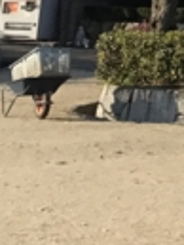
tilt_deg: +13.5
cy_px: -275
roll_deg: -1.8
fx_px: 1231
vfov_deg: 10.3
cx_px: 556
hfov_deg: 7.5
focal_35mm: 174
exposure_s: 1/2083
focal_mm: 3.99
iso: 20
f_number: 1.8
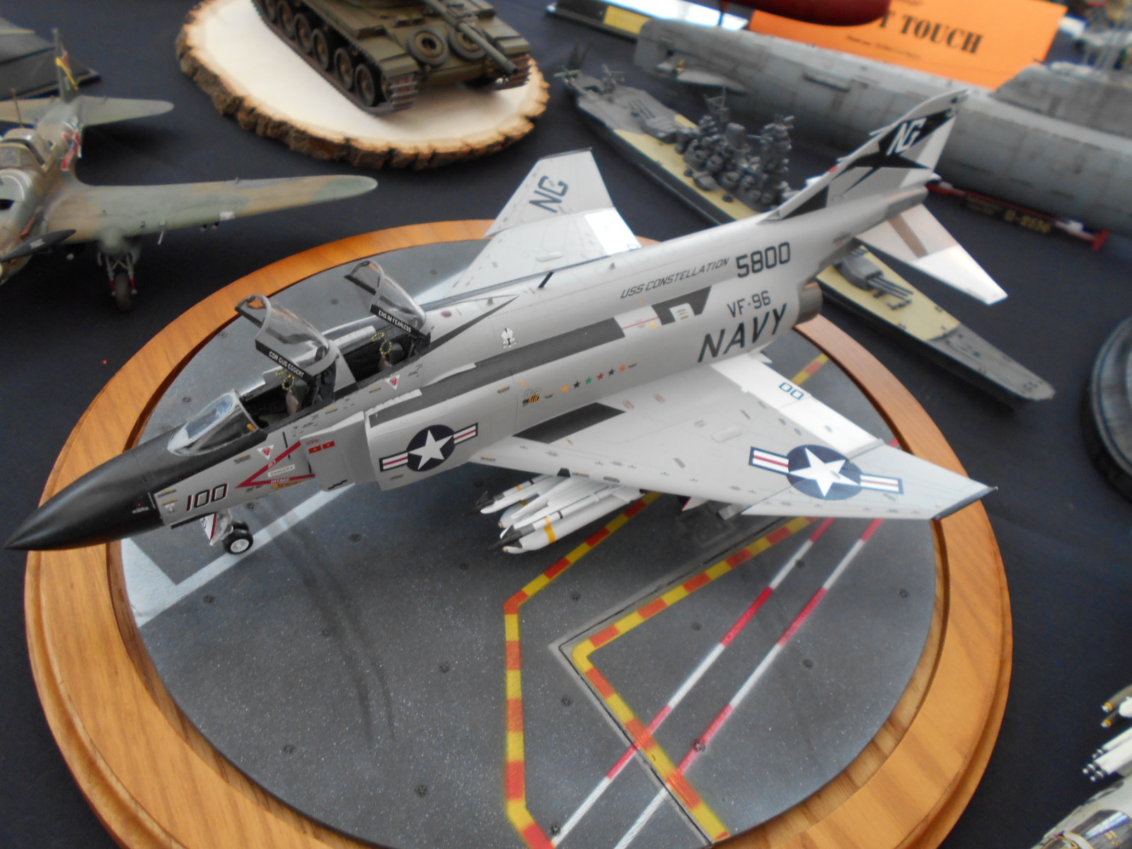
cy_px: 424
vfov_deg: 53.1
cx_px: 566
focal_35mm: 26
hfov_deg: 67.3
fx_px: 850
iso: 200
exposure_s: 1/30
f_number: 3.2
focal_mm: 4.6
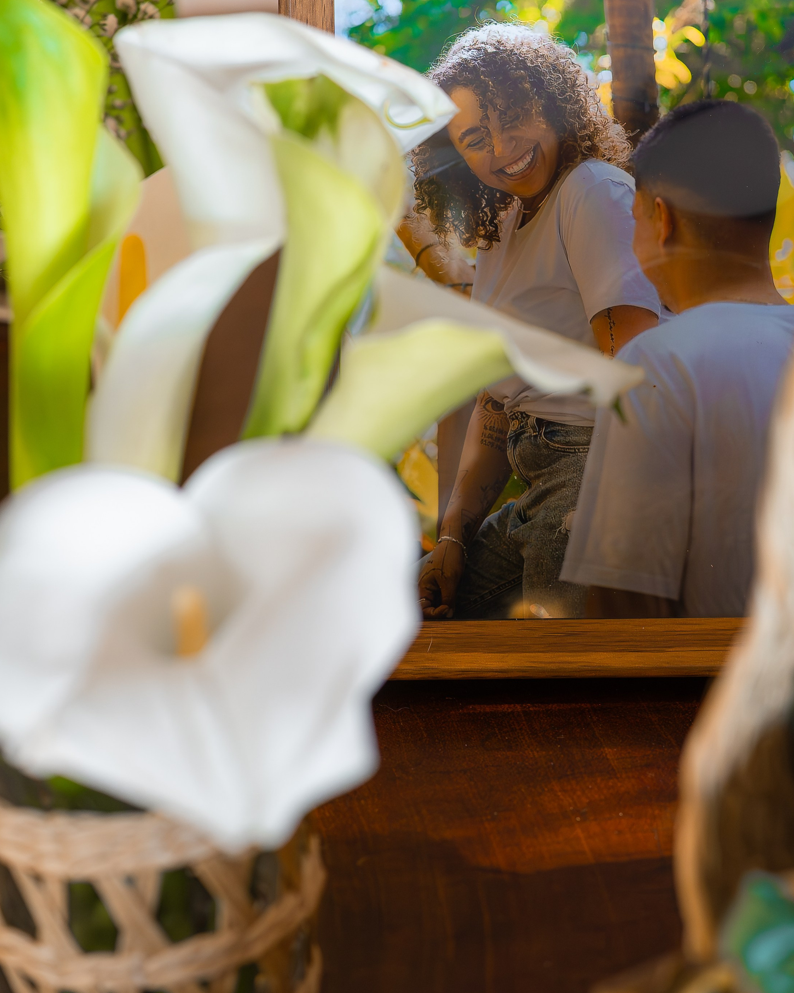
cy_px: 363
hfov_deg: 13.1
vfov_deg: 16.3
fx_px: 3466
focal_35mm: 118
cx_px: 410
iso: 800
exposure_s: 1/200
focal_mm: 56
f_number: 2.8
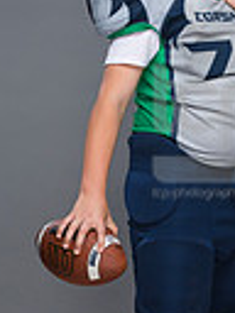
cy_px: 132
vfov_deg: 7.3
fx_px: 2444
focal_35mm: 270
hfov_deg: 5.5
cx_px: 211
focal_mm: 80
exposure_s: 1/250
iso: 320
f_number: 6.3
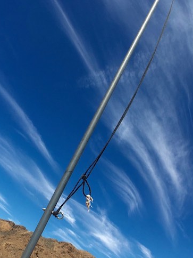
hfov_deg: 30.3
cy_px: 136
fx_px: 357
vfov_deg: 39.6
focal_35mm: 48
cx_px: 92
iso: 25
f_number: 2.2
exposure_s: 1/2404
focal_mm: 4.15
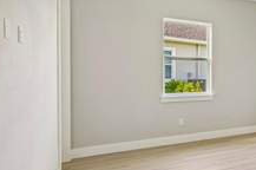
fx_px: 220
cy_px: 74
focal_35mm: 31
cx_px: 273
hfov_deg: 46.8
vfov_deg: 42.1
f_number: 8
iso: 400
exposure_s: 1/15
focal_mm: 14
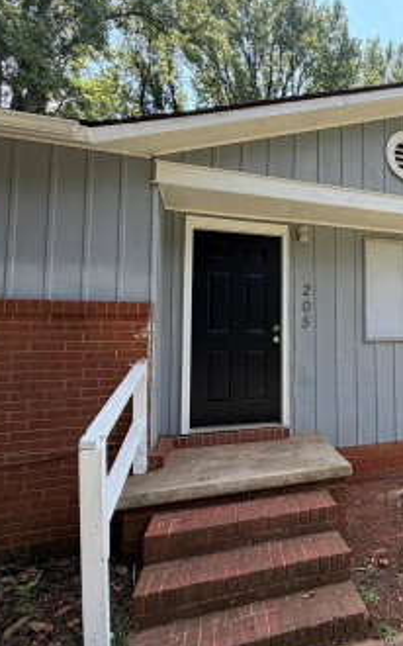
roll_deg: +1.4
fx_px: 405
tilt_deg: +6.2
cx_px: 380
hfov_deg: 46.5
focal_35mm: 23
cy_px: 319
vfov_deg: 77.2
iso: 64
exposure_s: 1/482
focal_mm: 2.22
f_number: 2.2
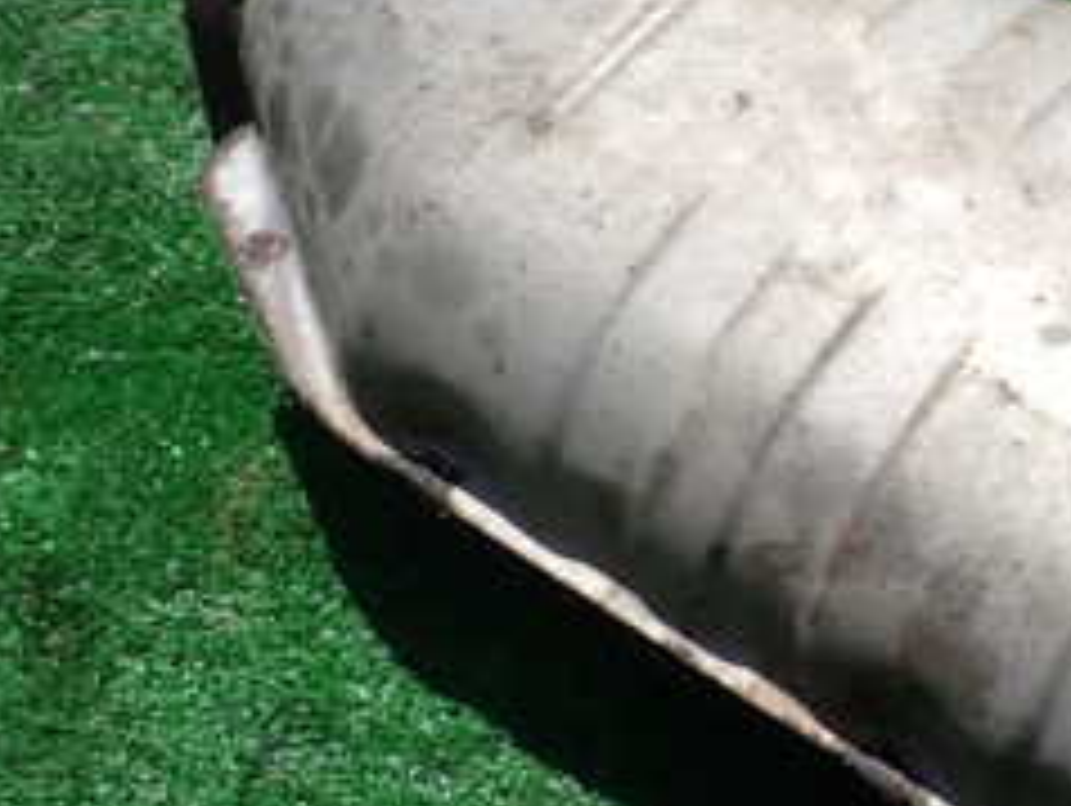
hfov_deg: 27.0
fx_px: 1951
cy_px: 522
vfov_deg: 23.2
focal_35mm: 63
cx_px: 1300
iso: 100
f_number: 8
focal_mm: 4.5
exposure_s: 1/320
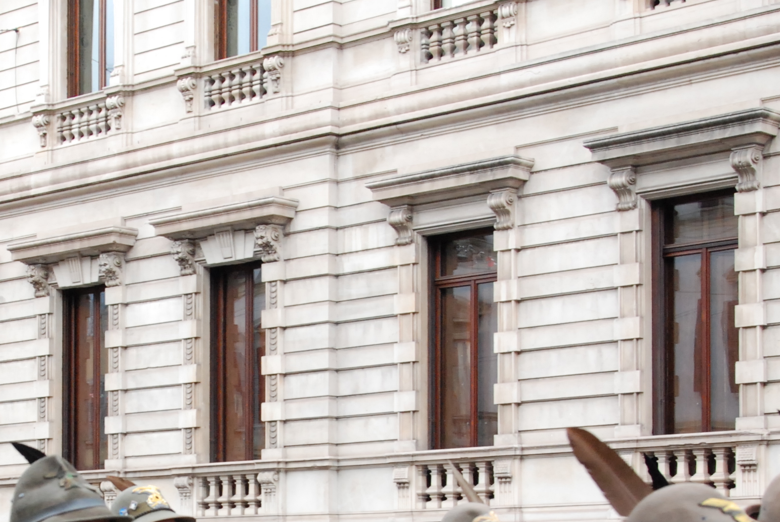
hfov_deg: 20.6
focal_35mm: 98
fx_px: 2126
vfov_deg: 13.8
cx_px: 169
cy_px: 530
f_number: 6.3
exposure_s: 1/160
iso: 800
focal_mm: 26
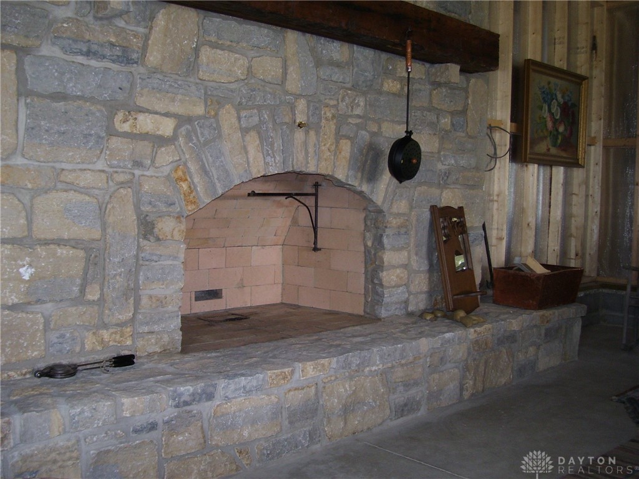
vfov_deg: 38.7
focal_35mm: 37
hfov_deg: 50.1
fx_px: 683
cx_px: 320
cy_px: 240
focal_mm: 6
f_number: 2.7
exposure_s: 1/60
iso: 125
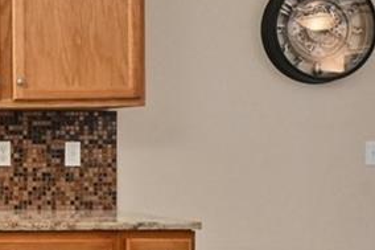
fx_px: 852
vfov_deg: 16.7
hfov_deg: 18.2
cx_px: -342
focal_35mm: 82
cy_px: 139
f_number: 10
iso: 400
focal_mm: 14.5
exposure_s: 1/20
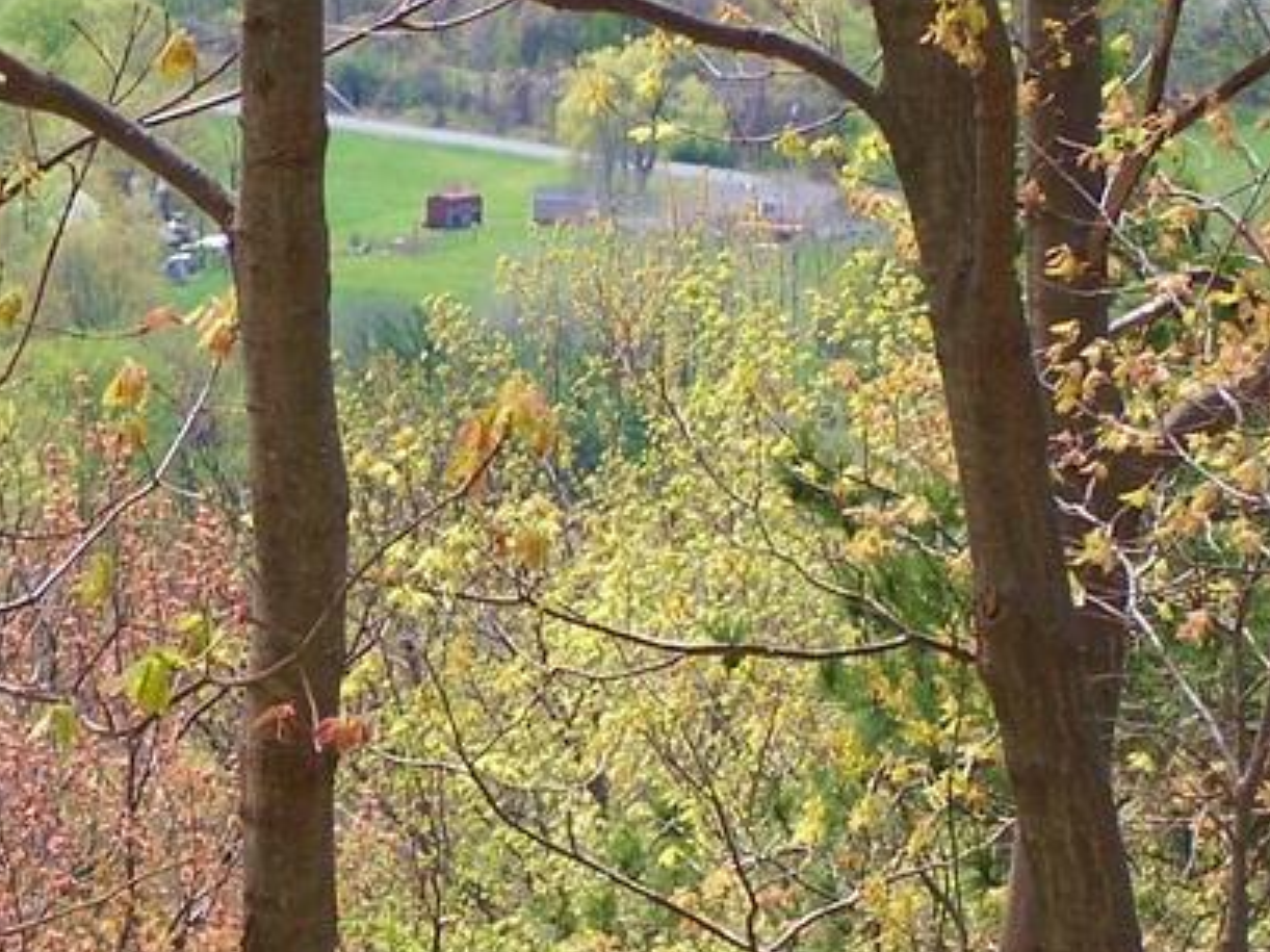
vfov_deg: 5.6
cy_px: 169
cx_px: 97
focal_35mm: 264
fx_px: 9683
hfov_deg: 7.5
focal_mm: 17.5
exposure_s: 1/320
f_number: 3.2
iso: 80
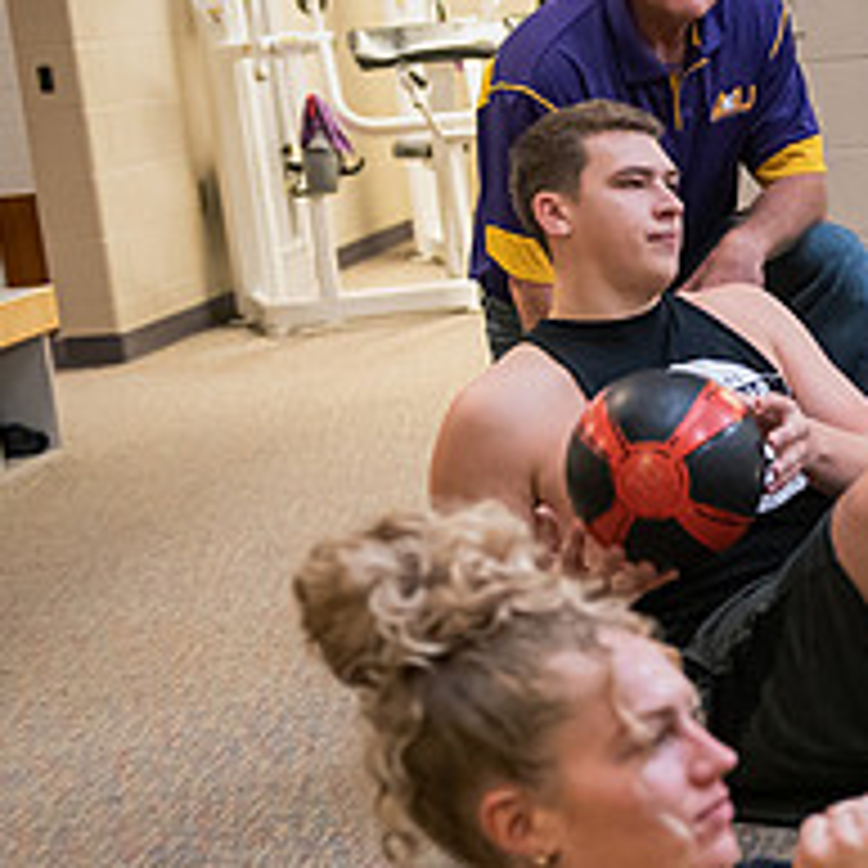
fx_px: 2752
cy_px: 430
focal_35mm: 97
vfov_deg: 17.9
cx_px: 1124
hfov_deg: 16.9
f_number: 3.2
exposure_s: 1/200
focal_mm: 38
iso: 2000
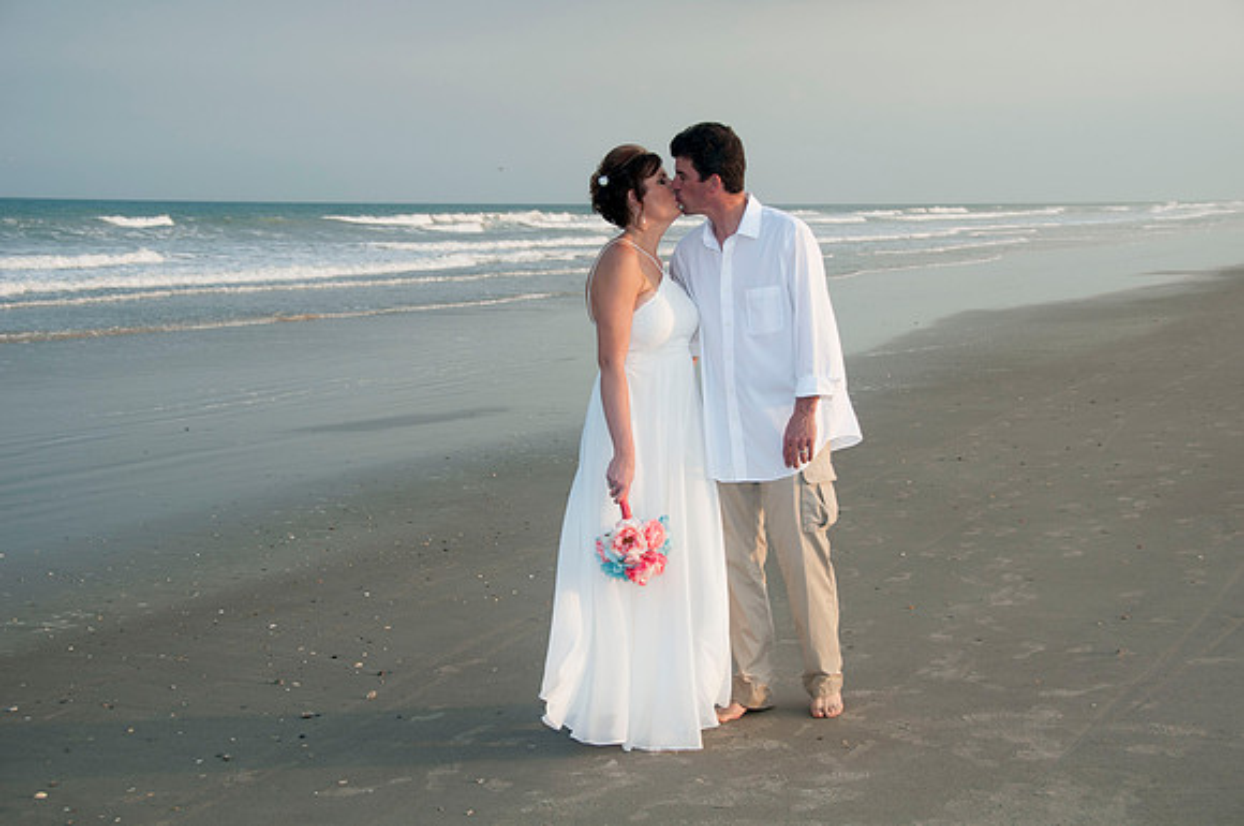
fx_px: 1891
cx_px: 617
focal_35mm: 55
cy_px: 413
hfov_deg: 36.4
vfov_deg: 24.6
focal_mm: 36
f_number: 5.6
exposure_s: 1/250
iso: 100
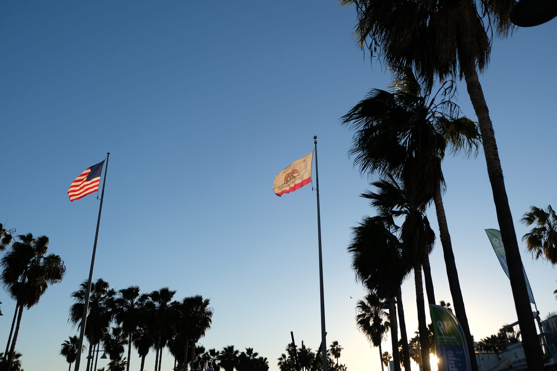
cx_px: 278
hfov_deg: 60.3
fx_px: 480
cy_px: 186
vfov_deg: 42.3
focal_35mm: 31
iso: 200
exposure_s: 1/2000
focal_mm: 20.5
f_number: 3.2
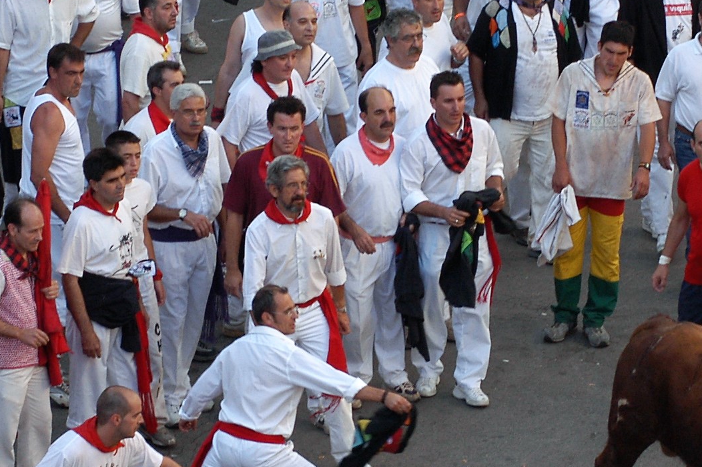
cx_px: 403
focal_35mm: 343
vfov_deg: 4.0
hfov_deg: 6.0
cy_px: 380
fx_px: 6684
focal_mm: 80
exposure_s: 1/160
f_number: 7.1
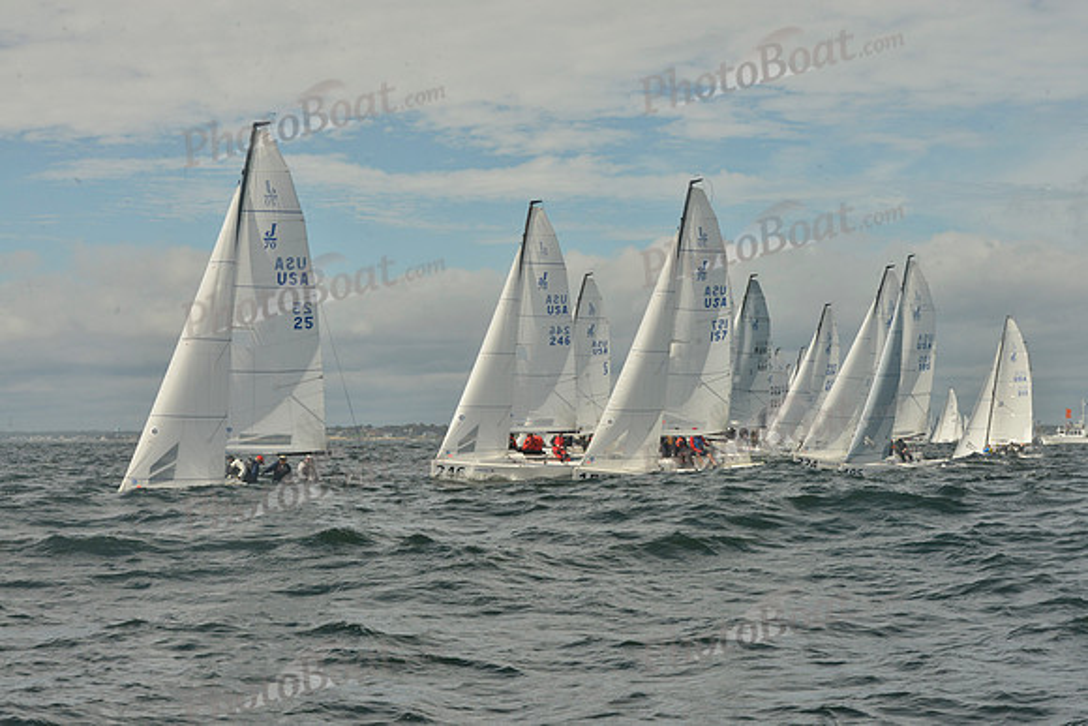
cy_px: 363
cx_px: 544
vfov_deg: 19.5
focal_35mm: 70
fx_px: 2116
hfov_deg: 28.8
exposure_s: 1/500
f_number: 18
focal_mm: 70
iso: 400
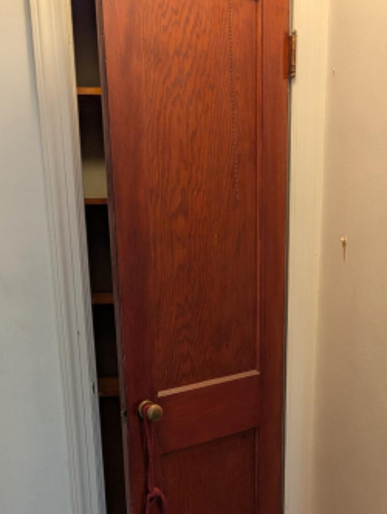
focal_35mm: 48
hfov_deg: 30.3
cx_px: 200
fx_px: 714
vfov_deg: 37.7
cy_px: 432
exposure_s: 1/24
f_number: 1.85
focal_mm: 6.81
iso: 79
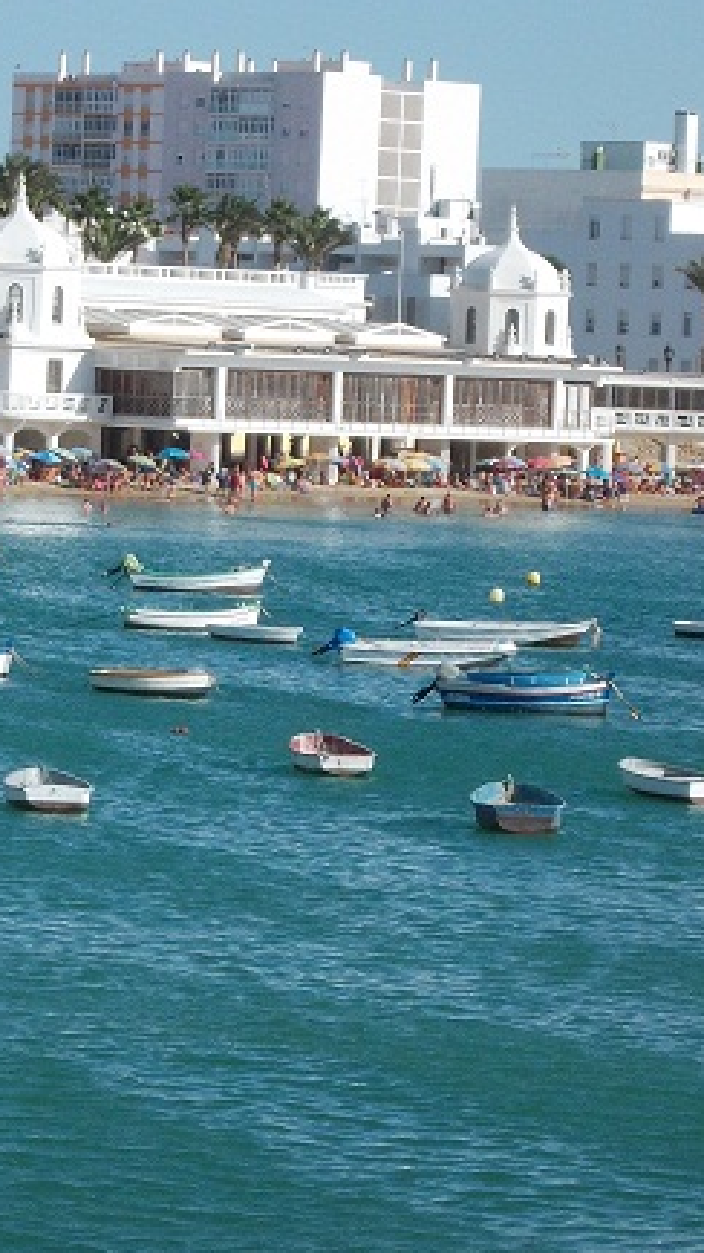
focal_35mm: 204
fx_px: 6773
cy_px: 644
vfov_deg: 10.6
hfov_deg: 5.9
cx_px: -20
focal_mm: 17.9
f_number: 6.3
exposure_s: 1/500
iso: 125
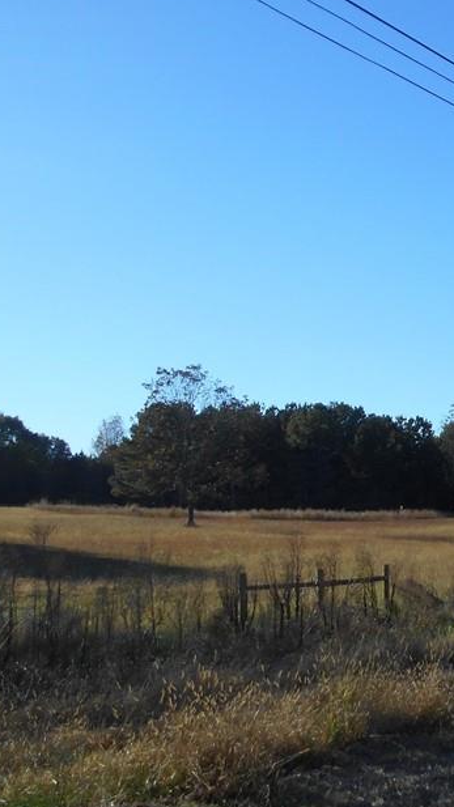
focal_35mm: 47
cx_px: 531
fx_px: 1006
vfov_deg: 43.7
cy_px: 419
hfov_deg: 23.4
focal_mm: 4.6
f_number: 3.2
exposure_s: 1/1000
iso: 80
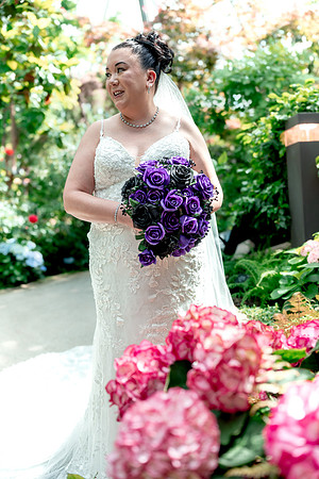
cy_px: 240
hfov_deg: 35.1
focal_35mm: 38
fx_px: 505
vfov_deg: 50.7
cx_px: 160
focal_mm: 38
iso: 250
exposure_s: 1/800
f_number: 2
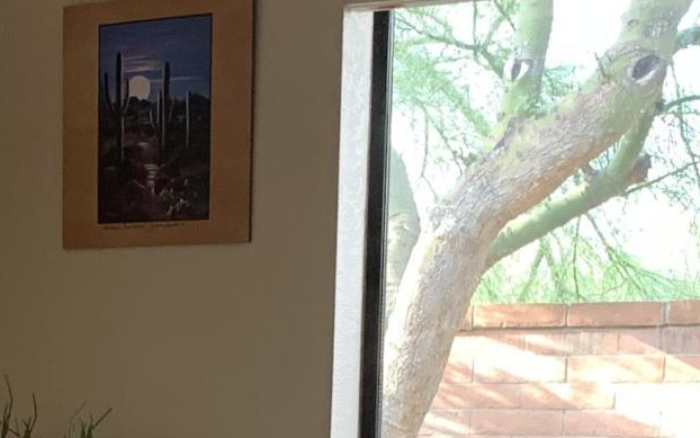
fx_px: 2538
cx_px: 151
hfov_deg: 15.6
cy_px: 758
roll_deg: -1.5
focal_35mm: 133
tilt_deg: -6.7
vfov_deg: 9.4
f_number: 1.8
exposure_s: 1/60
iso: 125
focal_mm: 4.25
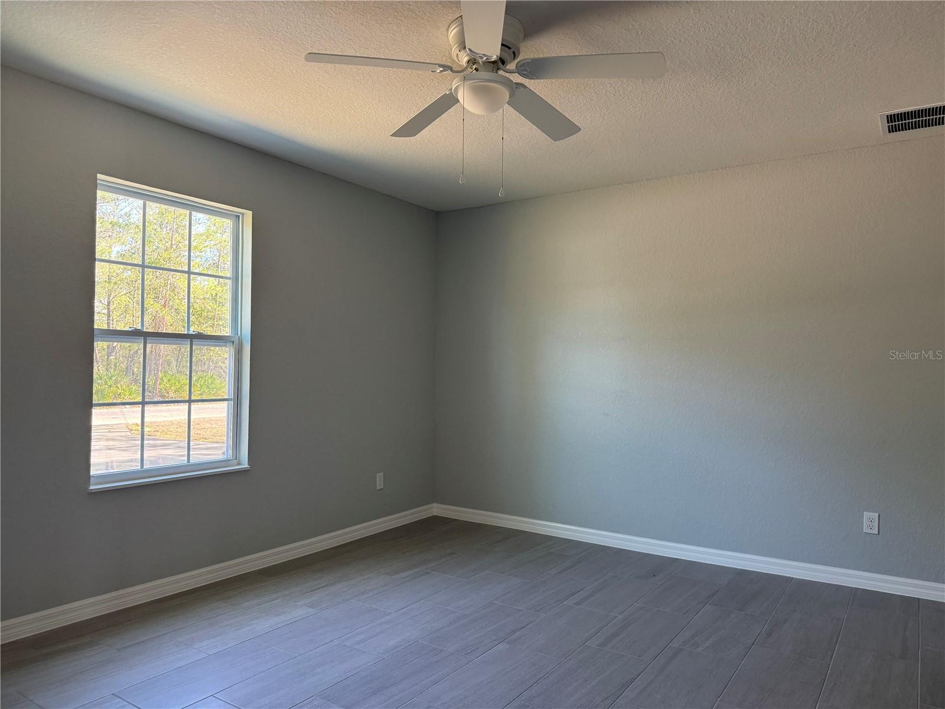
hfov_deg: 71.6
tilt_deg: +1.0
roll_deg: -1.0
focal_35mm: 24
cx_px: 472
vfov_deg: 56.8
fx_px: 655
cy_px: 354
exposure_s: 1/108
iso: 200
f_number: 1.78
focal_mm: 6.76
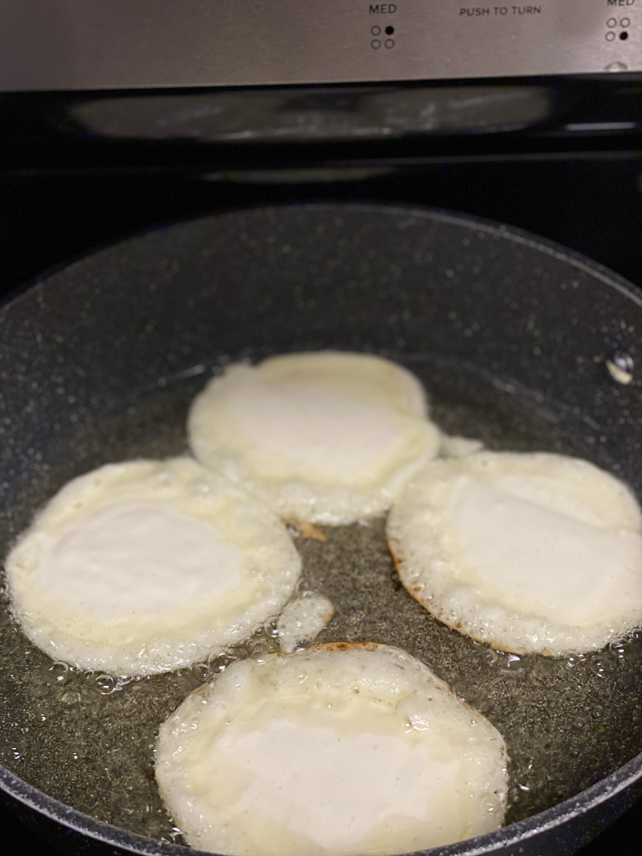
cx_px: 321
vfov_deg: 36.8
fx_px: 1286
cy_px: 428
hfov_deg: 28.0
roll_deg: +1.6
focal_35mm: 52
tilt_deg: -42.0
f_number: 2
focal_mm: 6
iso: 200
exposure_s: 1/120
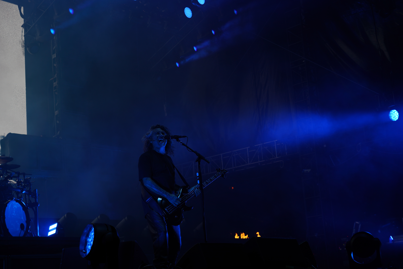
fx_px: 649
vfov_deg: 23.4
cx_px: 202
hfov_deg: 34.5
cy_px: 134
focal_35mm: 58
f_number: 5
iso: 100
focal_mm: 58
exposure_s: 1/100
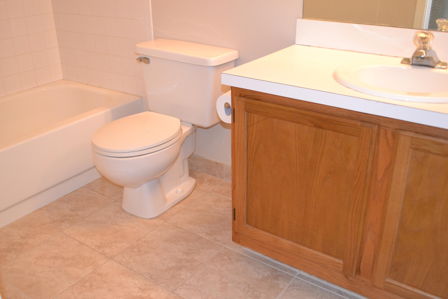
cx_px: 224
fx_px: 448
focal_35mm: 36
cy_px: 150
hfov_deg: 53.1
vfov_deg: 36.9
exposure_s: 1/60
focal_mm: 24
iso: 1800
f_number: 4
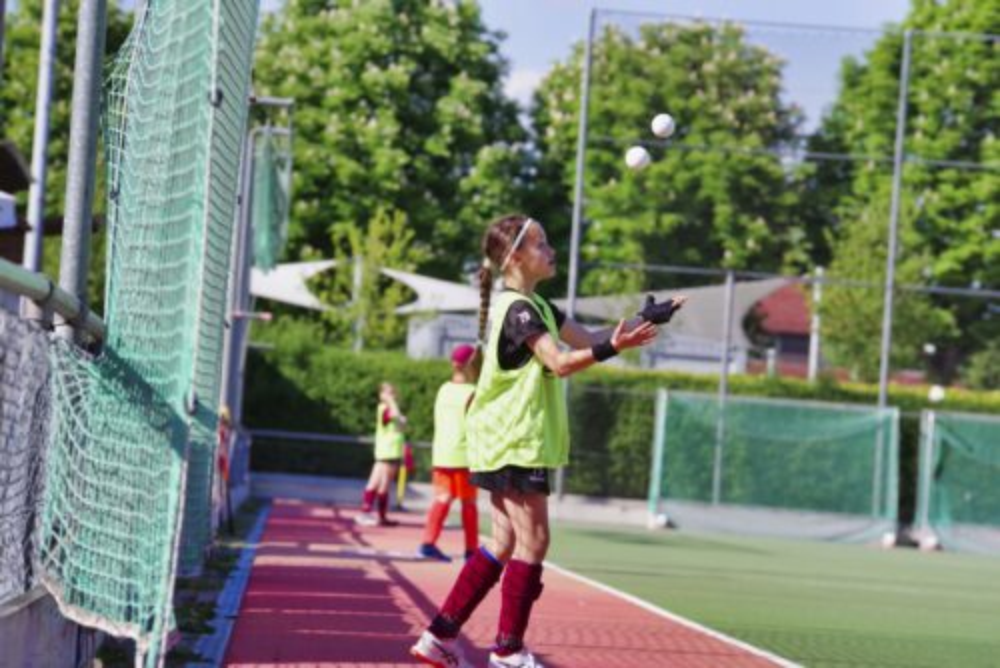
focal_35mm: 210
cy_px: 334
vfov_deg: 6.6
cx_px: 500
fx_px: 5836
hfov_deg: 9.8
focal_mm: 210
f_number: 9
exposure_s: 1/2500
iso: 1600
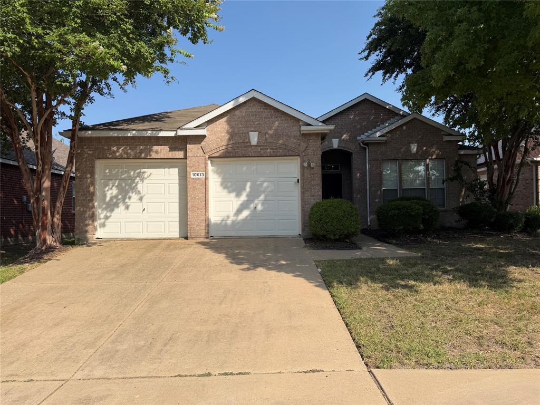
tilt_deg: +2.0
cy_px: 202
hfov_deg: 71.6
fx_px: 374
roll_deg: +1.1
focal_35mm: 24
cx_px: 270
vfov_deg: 56.8
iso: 80
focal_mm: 6.76
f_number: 1.78
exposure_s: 1/4975
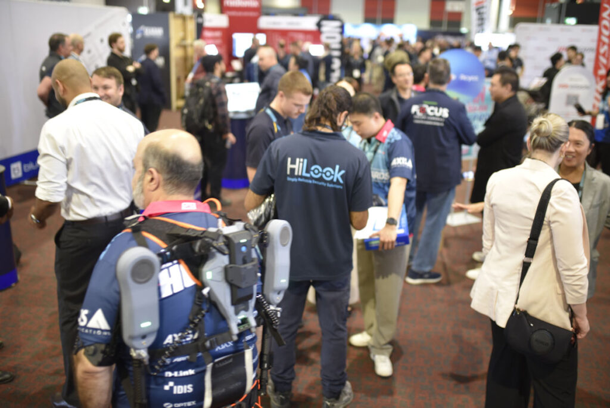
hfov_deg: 54.4
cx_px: 305
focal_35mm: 35
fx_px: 593
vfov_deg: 37.9
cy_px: 204
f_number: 1.8
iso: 800
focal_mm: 35
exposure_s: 1/60
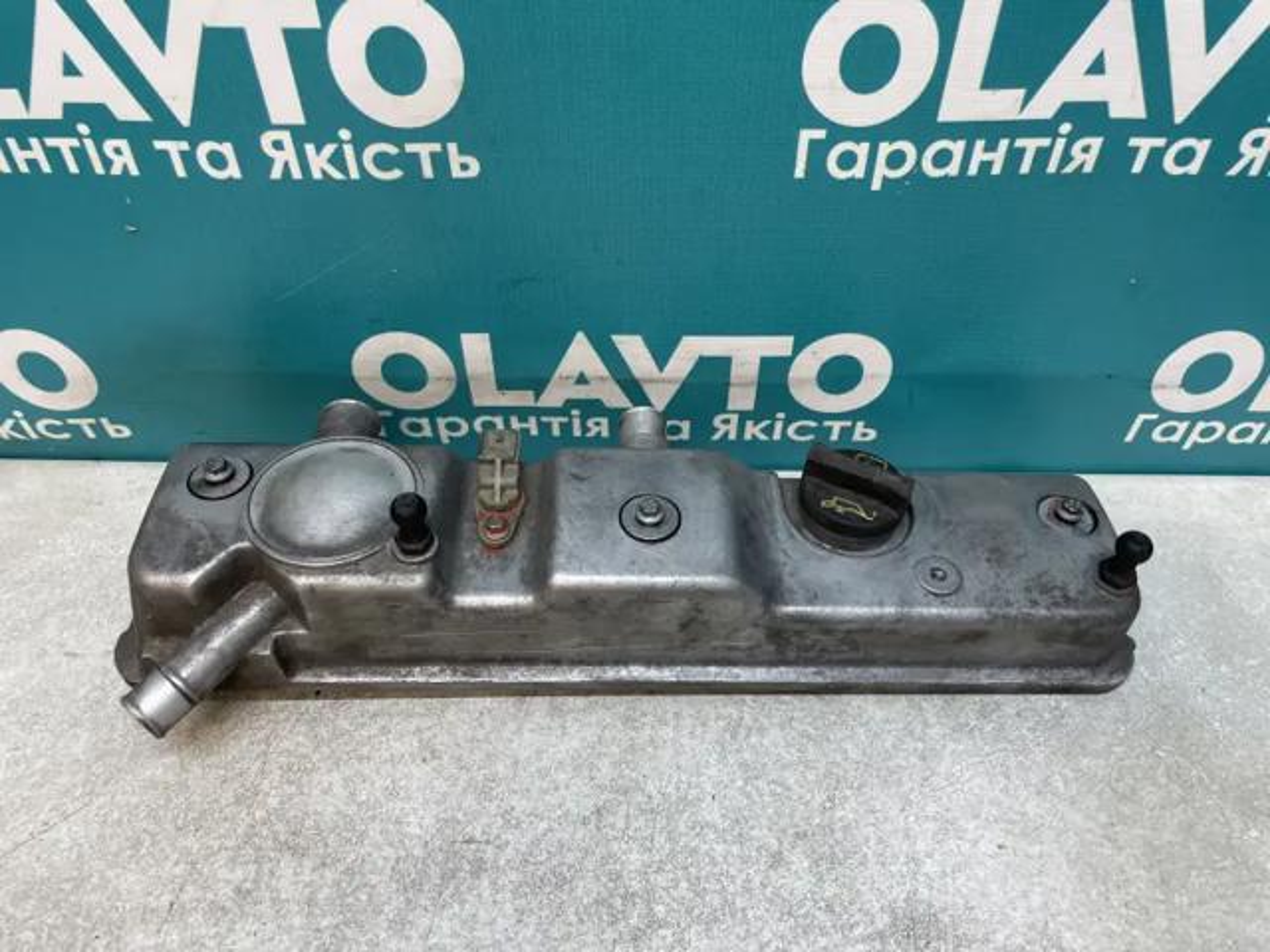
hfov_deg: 67.3
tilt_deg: -46.1
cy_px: 476
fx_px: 954
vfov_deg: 53.1
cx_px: 635
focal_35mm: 26
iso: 100
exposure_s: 1/100
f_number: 1.6
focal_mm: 4.2
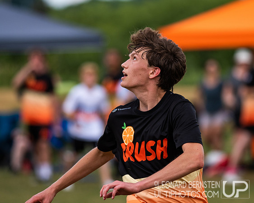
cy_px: 97
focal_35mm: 529
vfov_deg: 2.9
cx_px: 159
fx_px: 3974
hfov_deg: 3.7
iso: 400
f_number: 4
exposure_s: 1/2500
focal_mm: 300
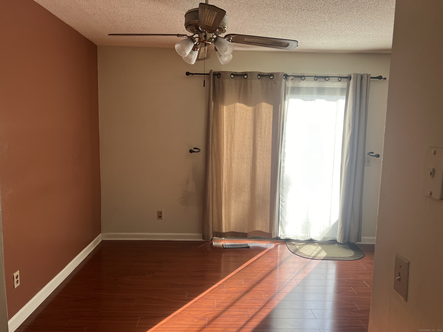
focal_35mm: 26
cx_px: 222
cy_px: 166
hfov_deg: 67.3
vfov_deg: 53.1
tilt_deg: -5.8
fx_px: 333
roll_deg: -0.7
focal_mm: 5.7
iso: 64
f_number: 1.5
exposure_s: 1/121
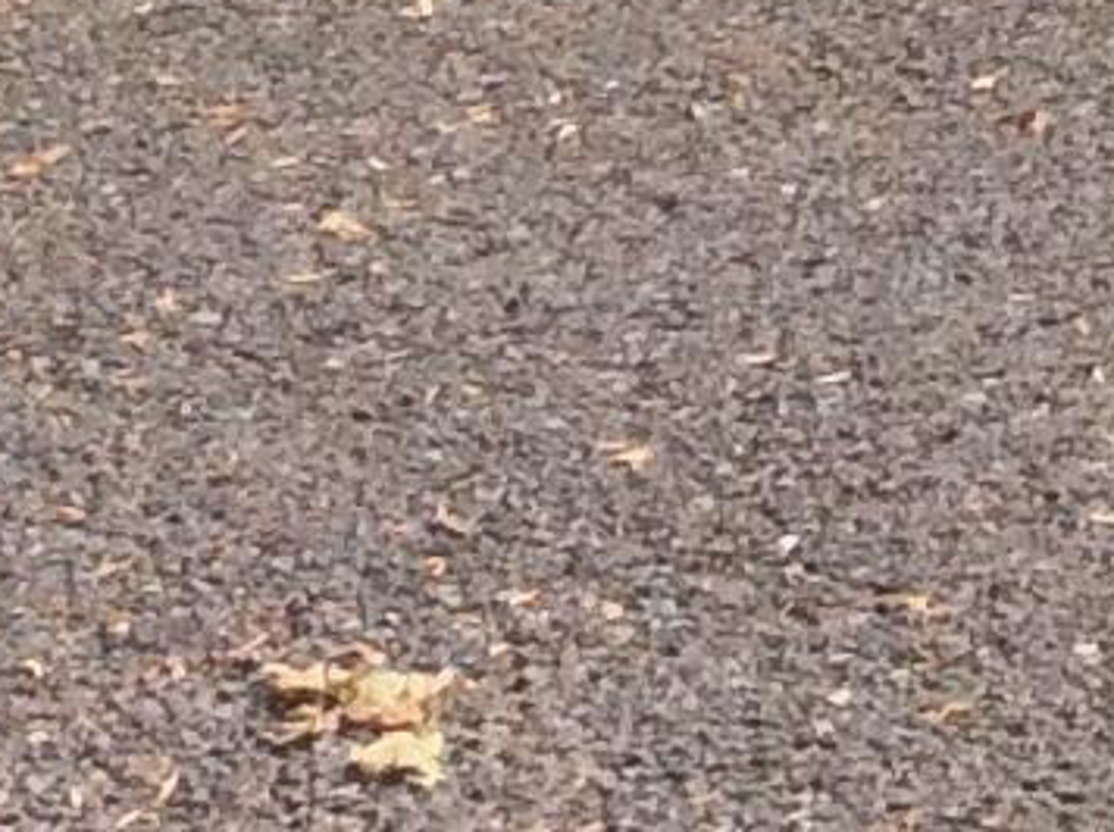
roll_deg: +1.4
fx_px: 7488
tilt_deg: +0.8
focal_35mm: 233
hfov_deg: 7.9
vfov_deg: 5.7
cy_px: -2071
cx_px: 2660
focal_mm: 3.3
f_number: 2.4
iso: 32
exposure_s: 1/1192
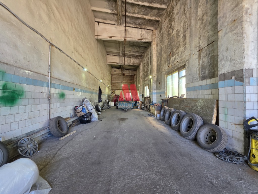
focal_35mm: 13
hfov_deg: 106.2
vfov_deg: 89.9
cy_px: 97
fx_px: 97
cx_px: 129
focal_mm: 2.2
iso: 125
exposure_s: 1/100
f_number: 1.9
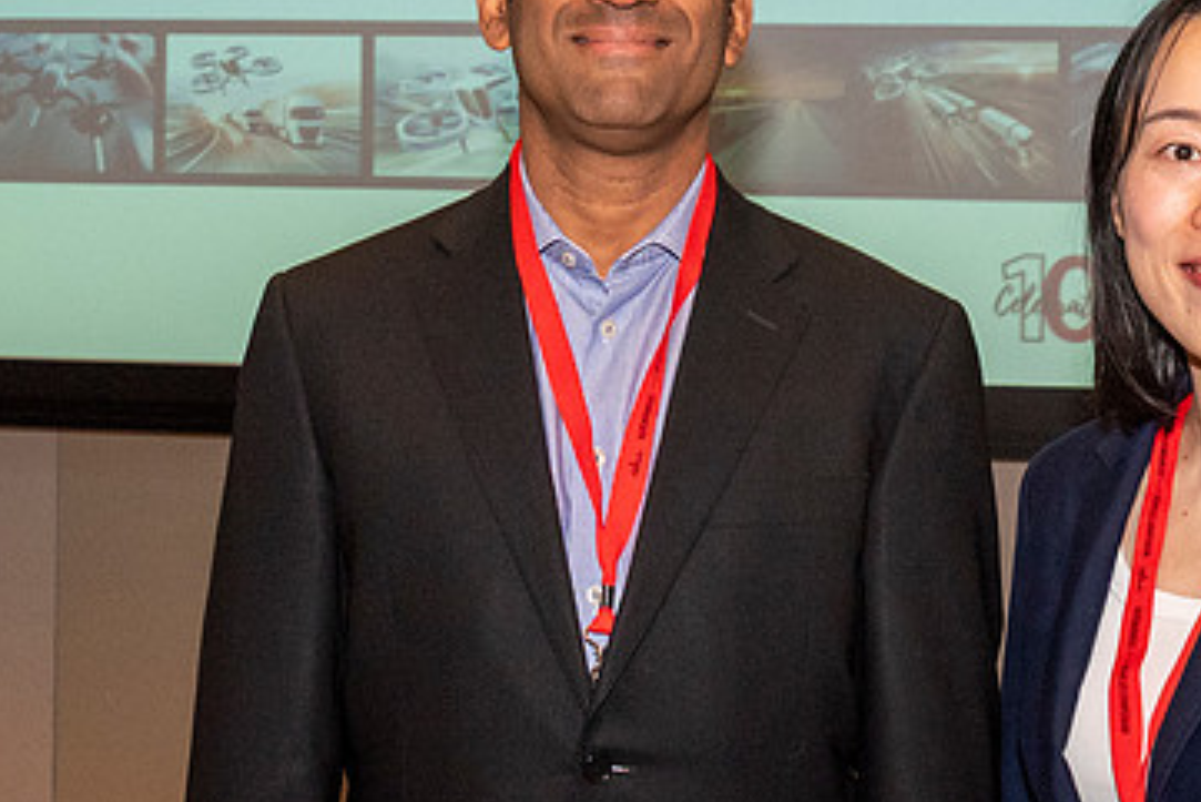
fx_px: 3004
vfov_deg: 15.2
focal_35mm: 90
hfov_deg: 22.5
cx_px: 766
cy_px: 234
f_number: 11
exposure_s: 1/125
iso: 2000
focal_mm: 32
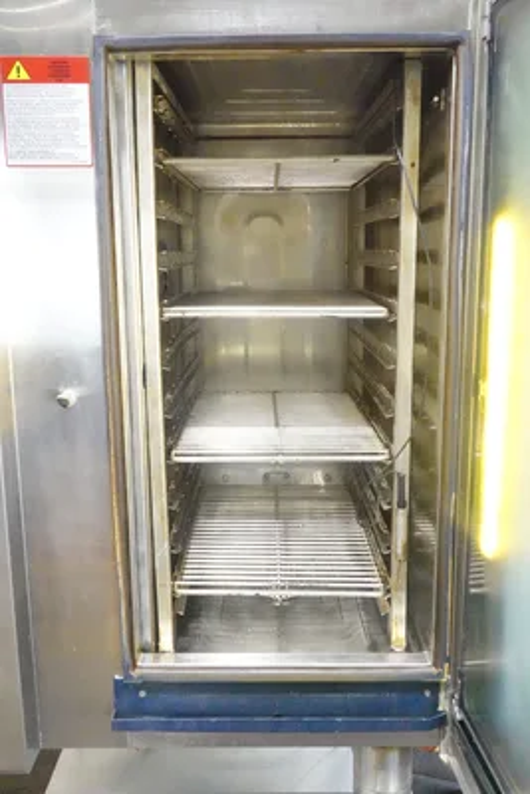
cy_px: 397
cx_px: 265
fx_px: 750
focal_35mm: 34
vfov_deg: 55.8
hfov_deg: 38.9
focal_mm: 12.76
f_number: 10
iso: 6400
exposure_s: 1/13
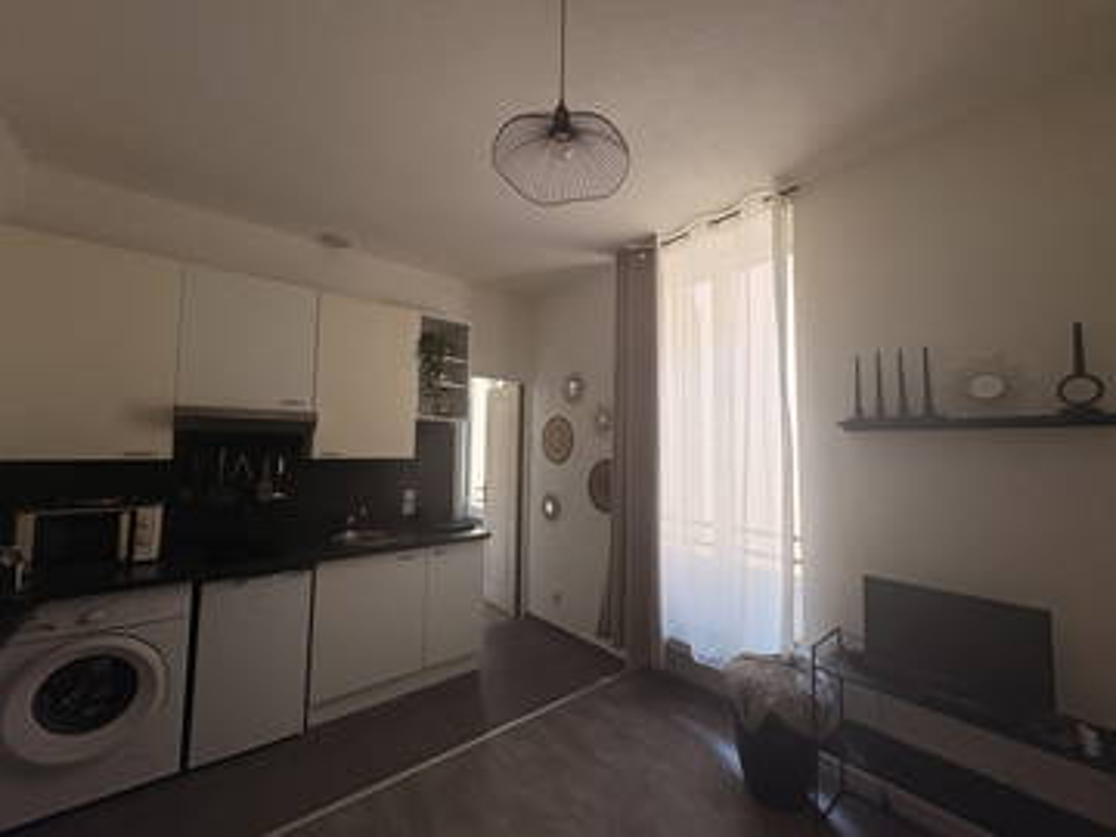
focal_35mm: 14
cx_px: 558
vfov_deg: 85.7
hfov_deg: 102.1
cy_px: 418
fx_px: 451
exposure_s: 1/99
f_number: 2.2
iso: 125
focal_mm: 2.22
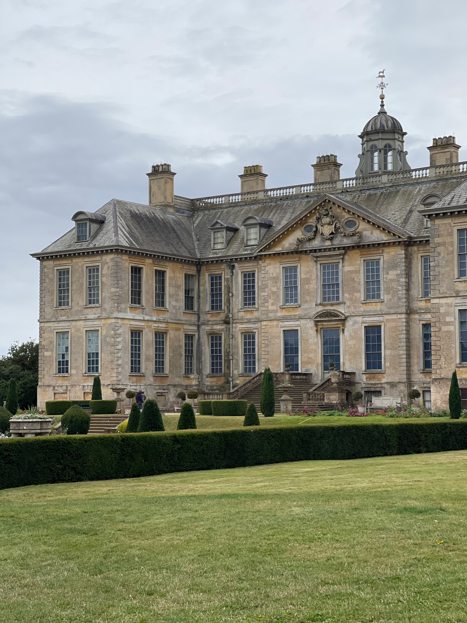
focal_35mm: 64
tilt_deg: +5.1
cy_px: 312
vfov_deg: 30.3
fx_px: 1151
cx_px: 234
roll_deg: +0.0
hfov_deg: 22.9
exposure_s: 1/1325
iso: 32
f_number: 2.2
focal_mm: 7.5
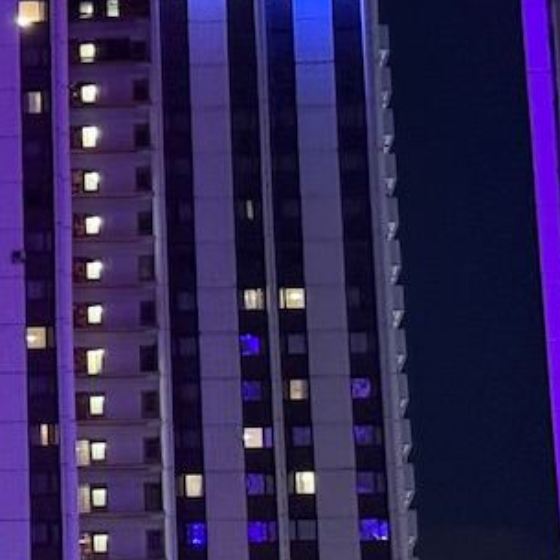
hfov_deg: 9.6
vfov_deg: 9.8
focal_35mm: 178
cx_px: -252
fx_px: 3258
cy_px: 477
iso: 640
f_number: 1.78
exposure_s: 1/25
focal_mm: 6.76
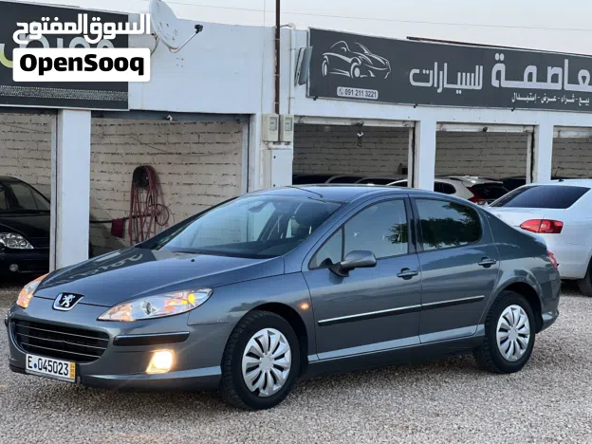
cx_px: 293
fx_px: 1351
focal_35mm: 79
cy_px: 218
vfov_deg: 18.7
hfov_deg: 24.7
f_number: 2.8
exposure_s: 1/33
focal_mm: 9
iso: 125
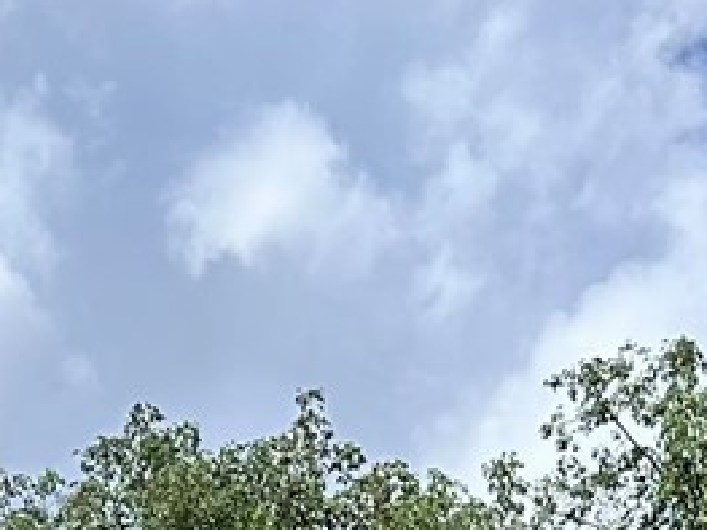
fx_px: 2981
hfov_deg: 13.4
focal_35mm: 146
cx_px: 40
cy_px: 1415
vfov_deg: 8.9
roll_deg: +3.5
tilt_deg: +10.5
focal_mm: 6.86
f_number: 1.78
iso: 80
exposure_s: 1/4545
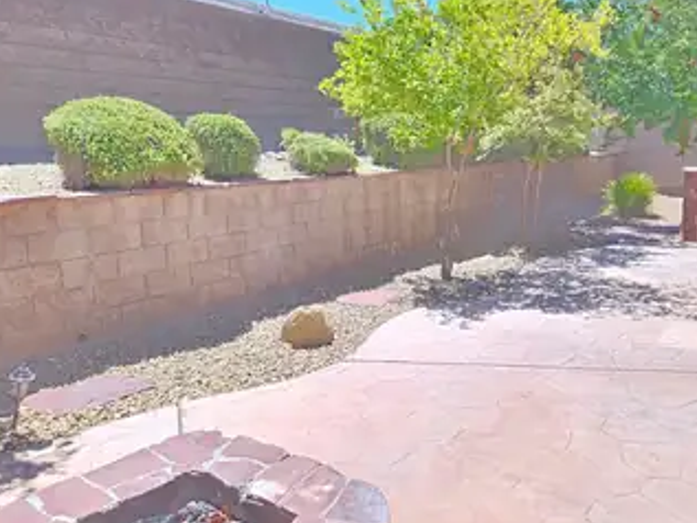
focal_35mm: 29
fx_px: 584
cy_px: 237
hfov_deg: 61.4
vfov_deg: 48.2
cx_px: 398
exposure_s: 1/178
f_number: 1.8
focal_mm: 5.4
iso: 25
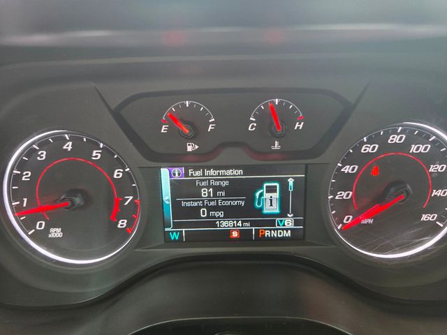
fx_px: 297
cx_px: 224
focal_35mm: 23
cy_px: 168
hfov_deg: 73.9
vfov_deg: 58.9
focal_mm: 6.3
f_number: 1.7
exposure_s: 1/52.5
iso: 320
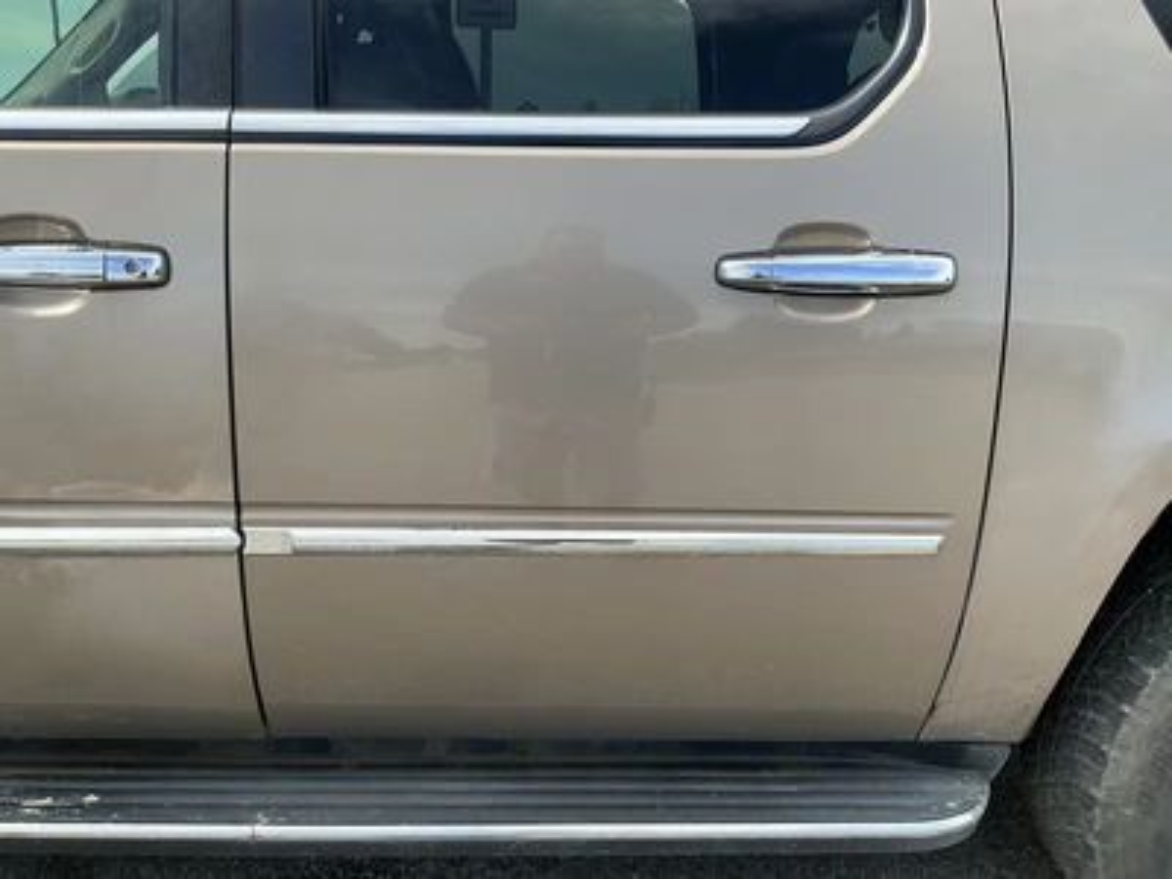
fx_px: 948
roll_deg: -1.4
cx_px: 586
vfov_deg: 49.7
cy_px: 440
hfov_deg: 63.4
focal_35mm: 28
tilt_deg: -14.6
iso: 25
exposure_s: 1/556
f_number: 1.8
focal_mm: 3
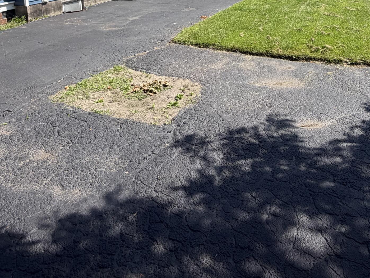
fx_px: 321
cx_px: 147
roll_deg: +3.9
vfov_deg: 40.0
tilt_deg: -6.3
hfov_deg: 59.5
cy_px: -12
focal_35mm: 30
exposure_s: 1/770
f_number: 2.2
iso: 25
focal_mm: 2.22
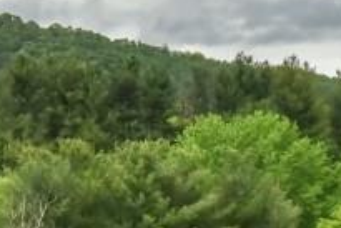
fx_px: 2370
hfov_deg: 7.8
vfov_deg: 5.5
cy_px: 133
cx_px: -411
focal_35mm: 250
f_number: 16
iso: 4000
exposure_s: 1/1000
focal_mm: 50
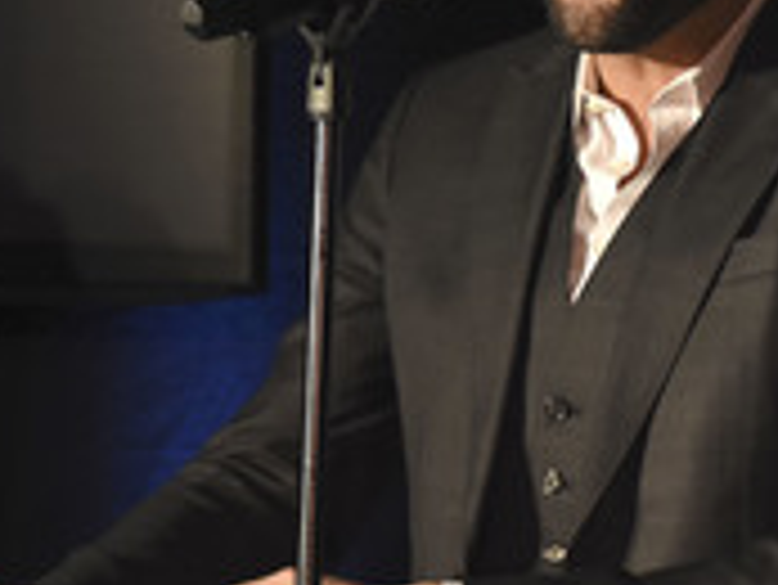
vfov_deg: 5.7
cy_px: 261
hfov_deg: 7.5
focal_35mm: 263
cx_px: 587
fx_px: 5915
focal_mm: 70
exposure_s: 1/80
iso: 1600
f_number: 5
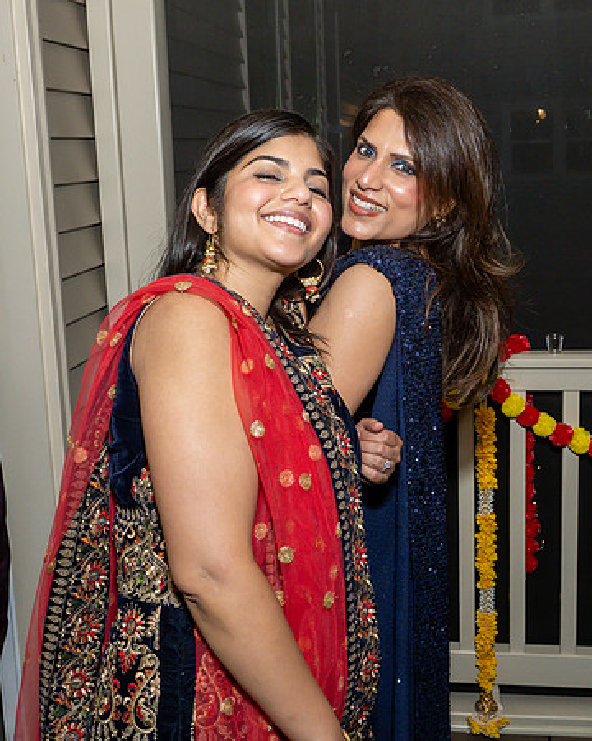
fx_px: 917
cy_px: 319
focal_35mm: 42
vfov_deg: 43.8
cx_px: 323
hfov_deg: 35.7
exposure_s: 1/250
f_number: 7.1
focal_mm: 17
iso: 640
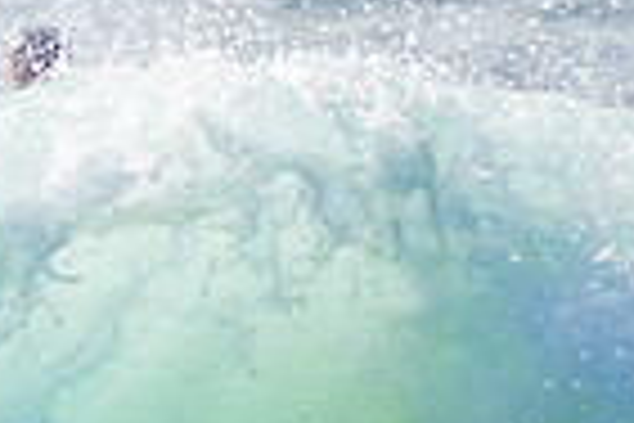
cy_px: 628
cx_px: -562
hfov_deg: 0.8
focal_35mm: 2465
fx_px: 43408
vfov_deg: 0.6
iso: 320
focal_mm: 400
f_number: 5.6
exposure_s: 1/2000
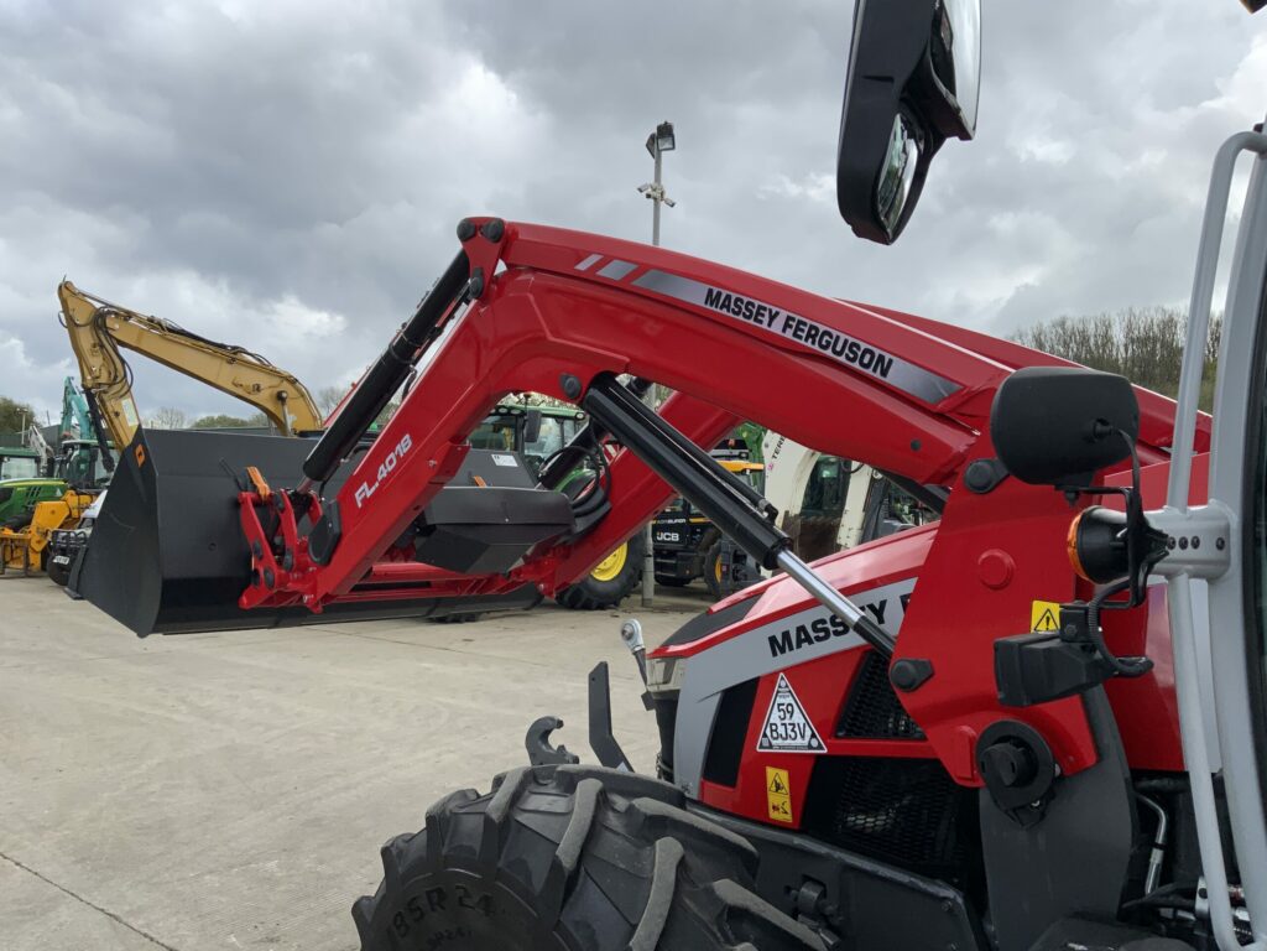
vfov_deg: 48.2
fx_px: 1061
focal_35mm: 29
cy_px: 476
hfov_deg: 61.7
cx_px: 634
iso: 16
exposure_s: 1/883
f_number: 1.8
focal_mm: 3
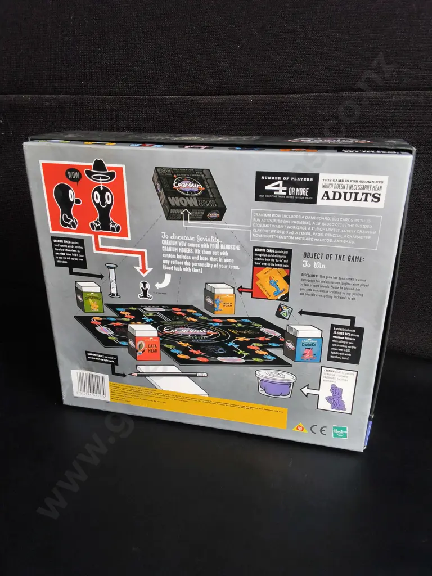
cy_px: 288
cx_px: 216
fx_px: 449
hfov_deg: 51.4
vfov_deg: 65.3
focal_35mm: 27
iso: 50
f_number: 2
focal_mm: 2.87
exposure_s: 1/120
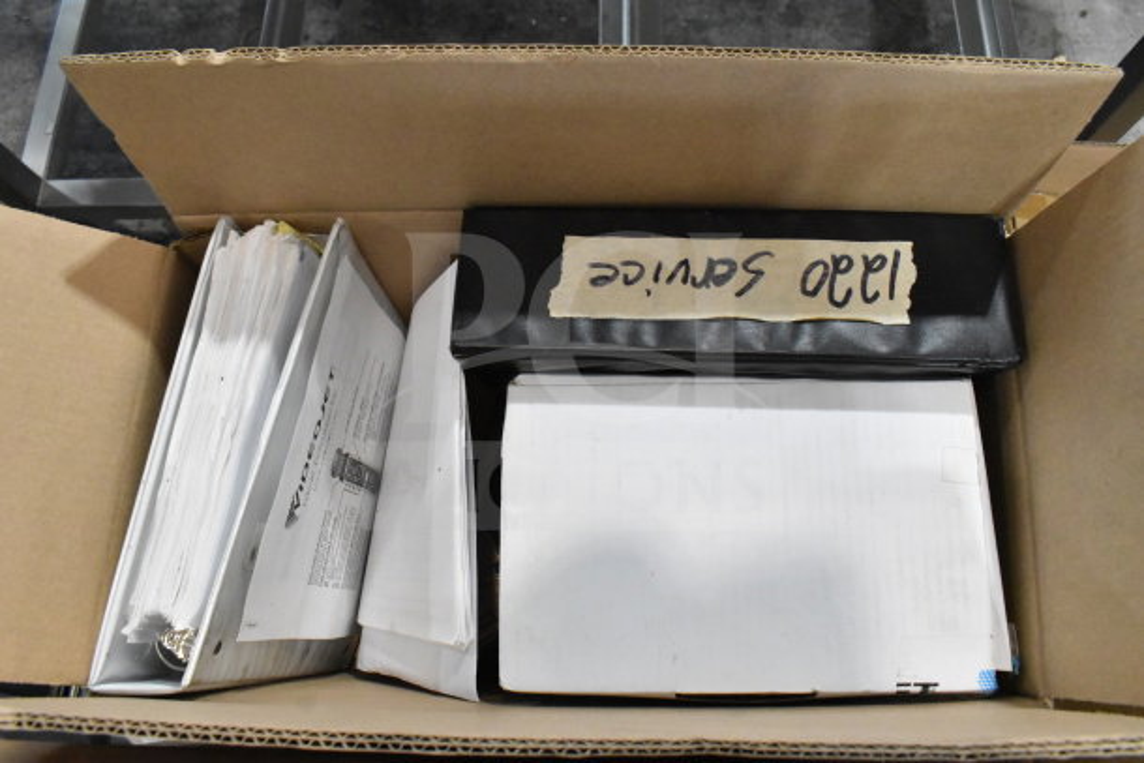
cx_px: 572
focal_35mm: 27
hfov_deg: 67.4
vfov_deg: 48.0
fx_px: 858
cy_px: 382
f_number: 9
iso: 6400
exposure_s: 1/320
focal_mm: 18
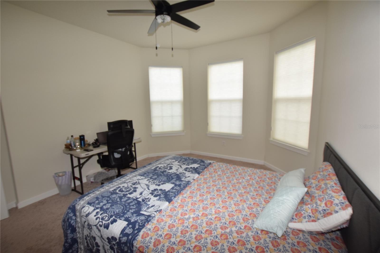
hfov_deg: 100.4
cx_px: 190
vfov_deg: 77.3
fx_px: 158
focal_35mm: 15
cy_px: 126
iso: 560
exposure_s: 1/125
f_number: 5.6
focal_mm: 10
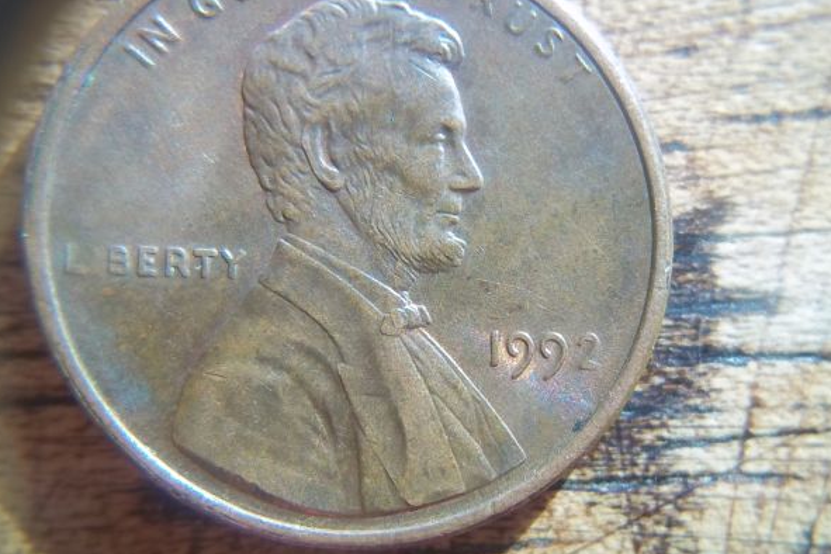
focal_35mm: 38
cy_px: 269
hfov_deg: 50.7
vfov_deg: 35.1
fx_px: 877
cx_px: 412
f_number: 3.1
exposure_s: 1/100
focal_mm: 6.5
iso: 80
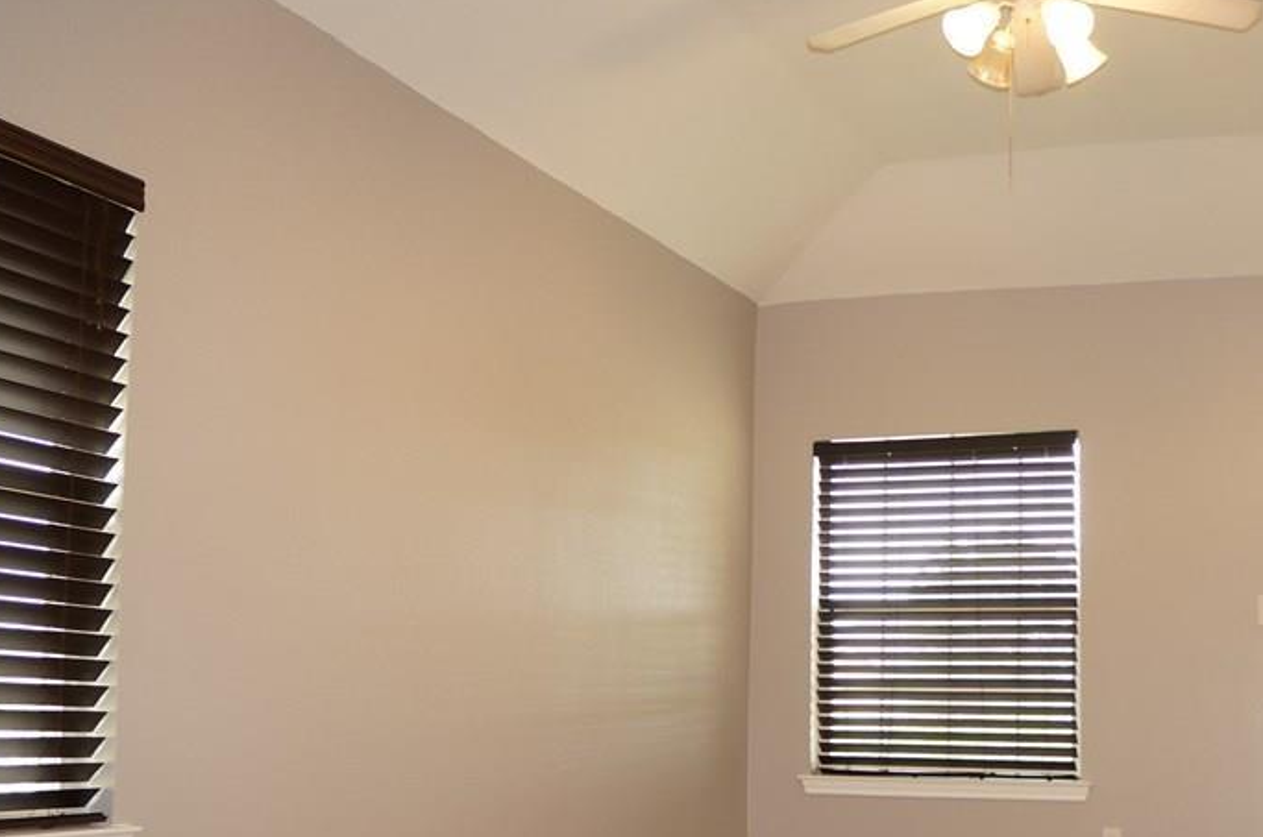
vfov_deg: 30.7
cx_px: 923
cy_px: 596
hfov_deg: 44.2
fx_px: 1506
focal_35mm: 43
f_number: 4
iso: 250
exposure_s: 1/60
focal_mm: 18
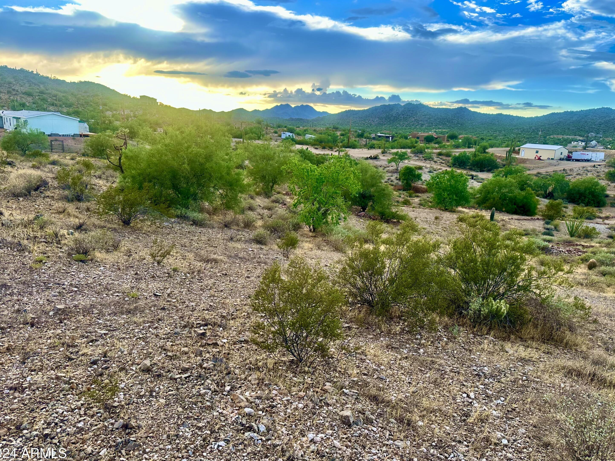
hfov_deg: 69.4
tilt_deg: -13.0
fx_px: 444
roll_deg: -3.0
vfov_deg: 54.9
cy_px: 235
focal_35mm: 25
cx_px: 306
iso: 80
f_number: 1.78
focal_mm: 6.86
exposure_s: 1/442
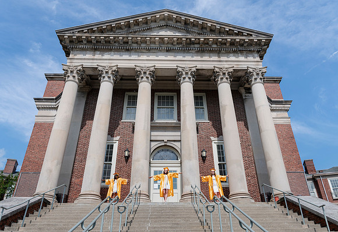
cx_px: 173
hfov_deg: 67.6
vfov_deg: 49.3
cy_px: 116
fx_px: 253
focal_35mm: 27
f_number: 5.6
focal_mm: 24
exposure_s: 1/500
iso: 80
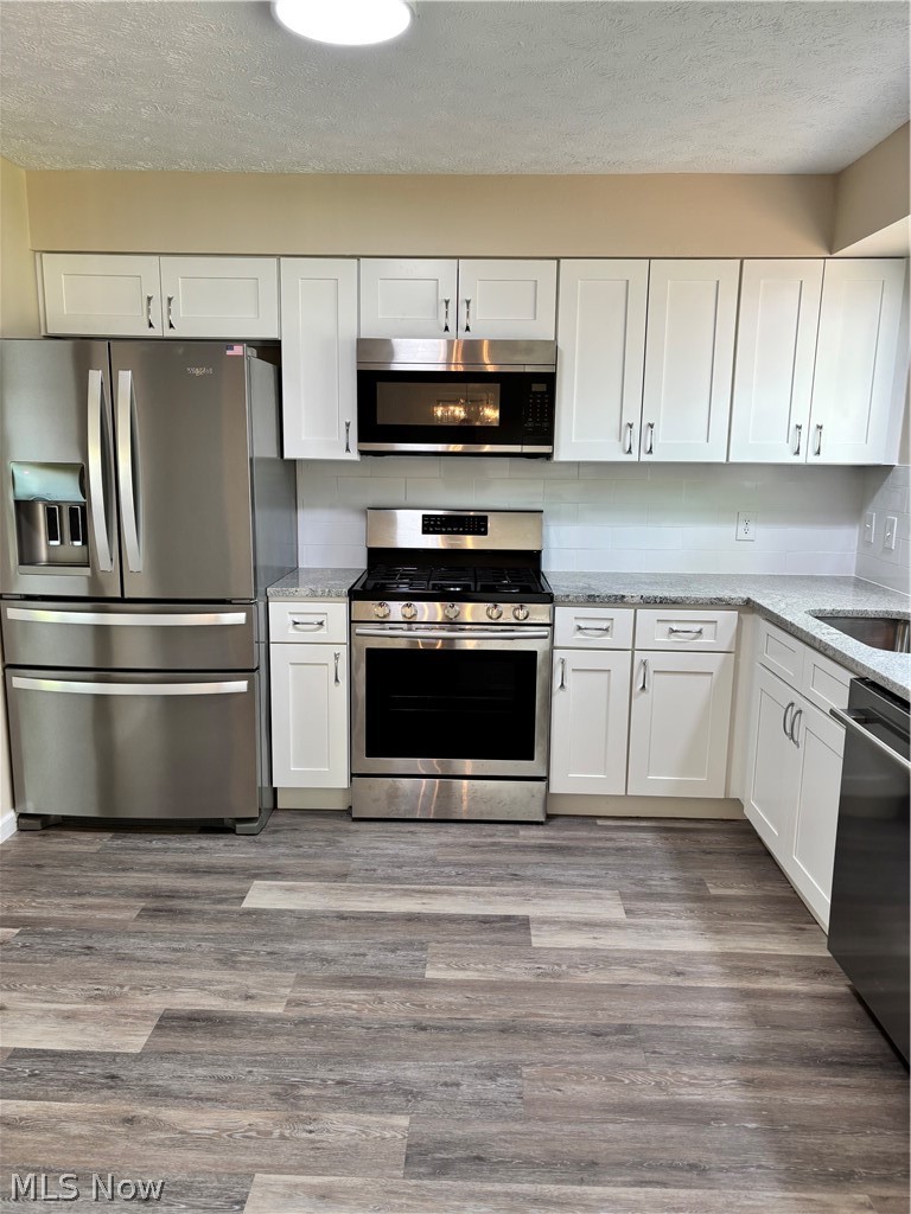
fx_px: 912
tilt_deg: -10.4
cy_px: 607
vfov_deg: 67.3
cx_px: 456
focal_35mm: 26
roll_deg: -1.1
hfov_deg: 53.1
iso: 80
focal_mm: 5.96
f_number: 1.6
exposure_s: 1/60
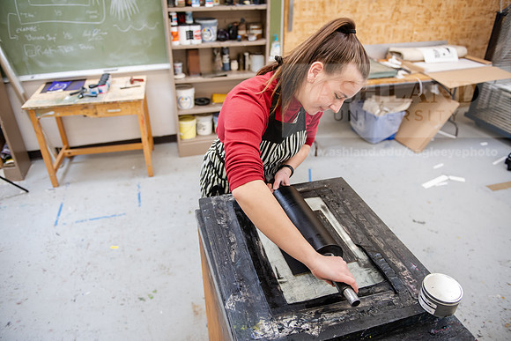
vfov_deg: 49.6
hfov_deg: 69.4
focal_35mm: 26
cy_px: 170
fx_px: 369
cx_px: 256
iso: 800
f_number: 2.8
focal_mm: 26
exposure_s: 1/200
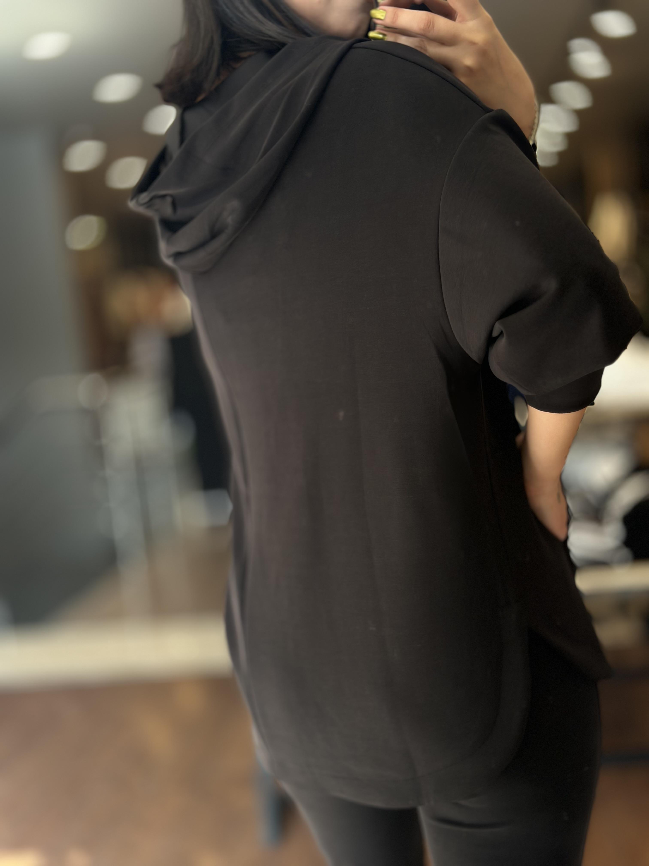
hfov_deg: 30.3
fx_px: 1200
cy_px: 433
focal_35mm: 48
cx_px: 324
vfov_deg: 39.7
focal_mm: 6.86
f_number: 1.78
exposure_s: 1/196
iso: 80
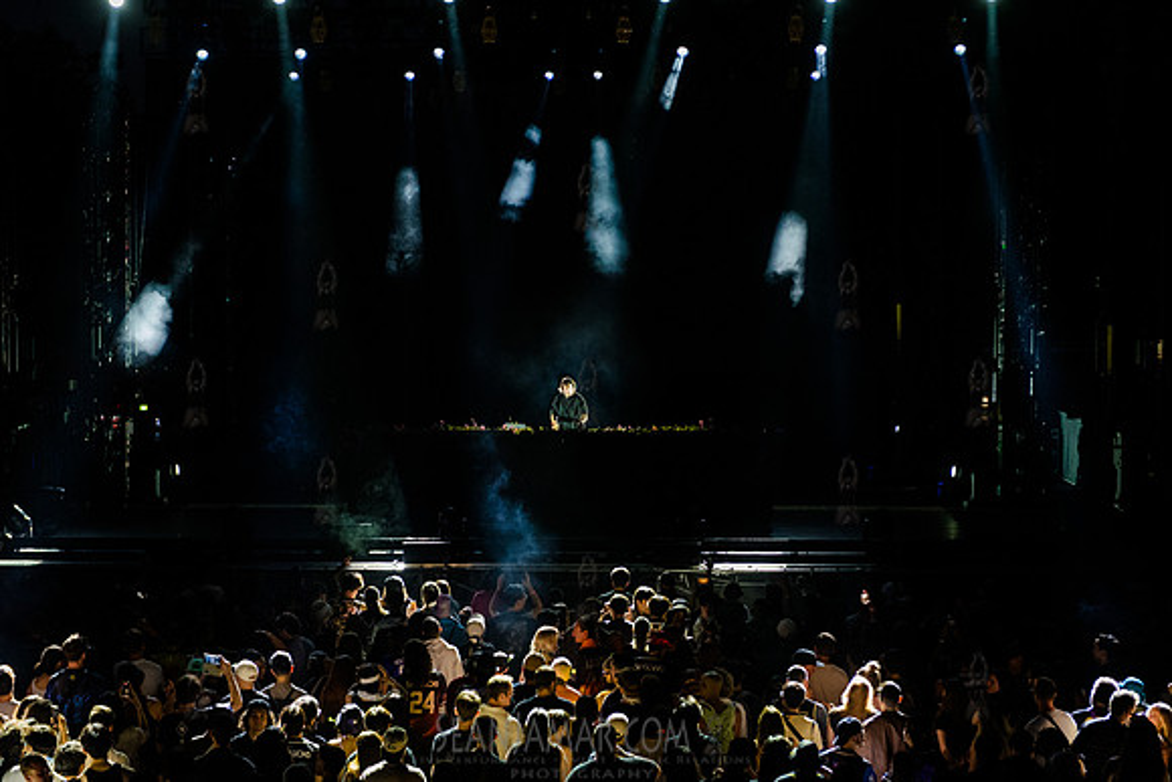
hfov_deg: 28.7
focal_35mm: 70
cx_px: 586
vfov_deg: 19.4
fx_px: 2289
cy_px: 391
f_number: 3.5
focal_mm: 70
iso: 6400
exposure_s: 1/320
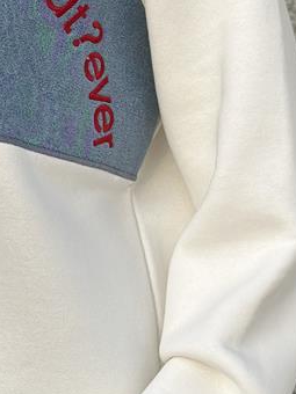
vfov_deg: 11.4
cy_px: 116
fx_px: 1972
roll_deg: -0.6
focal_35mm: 173
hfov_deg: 8.5
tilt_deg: -5.7
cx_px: -8
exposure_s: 1/734
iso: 80
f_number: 1.78
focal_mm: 6.86
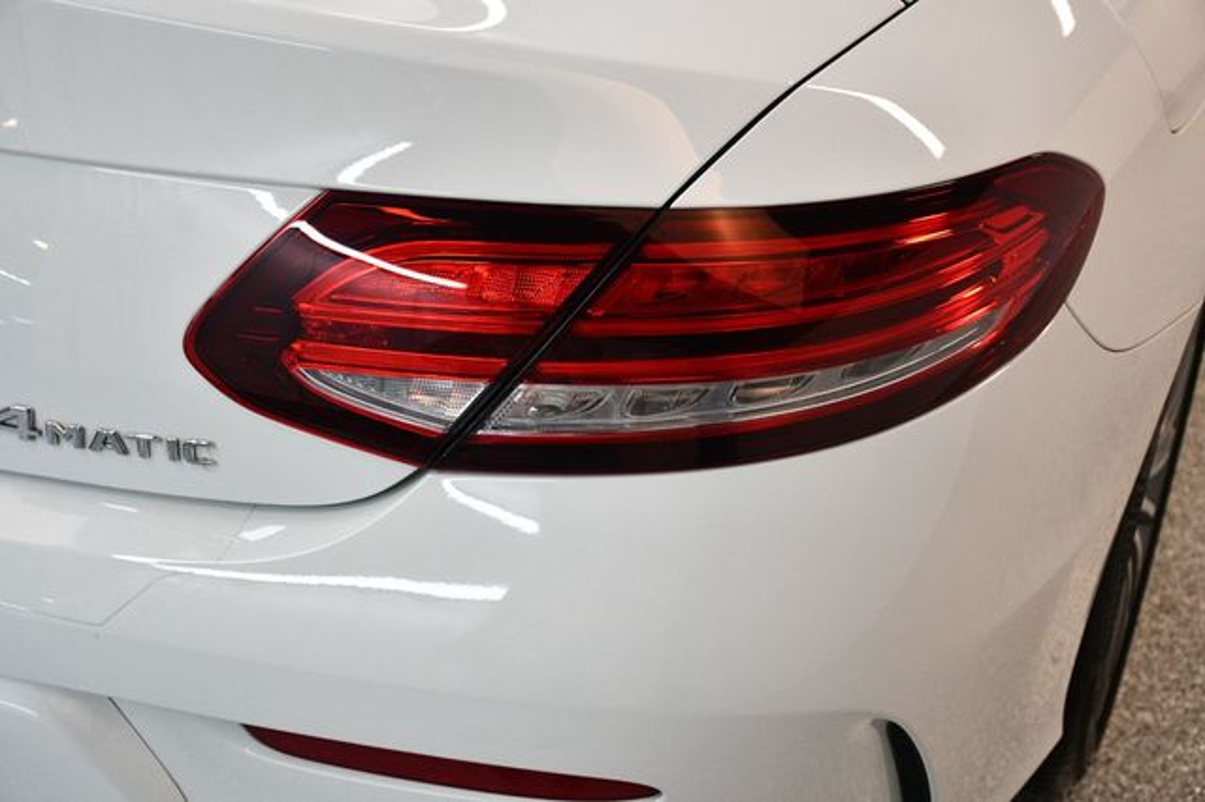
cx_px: 602
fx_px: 1706
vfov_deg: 26.5
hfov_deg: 38.9
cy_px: 401
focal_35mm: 51
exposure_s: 1/125
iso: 1400
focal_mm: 34
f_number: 4.2
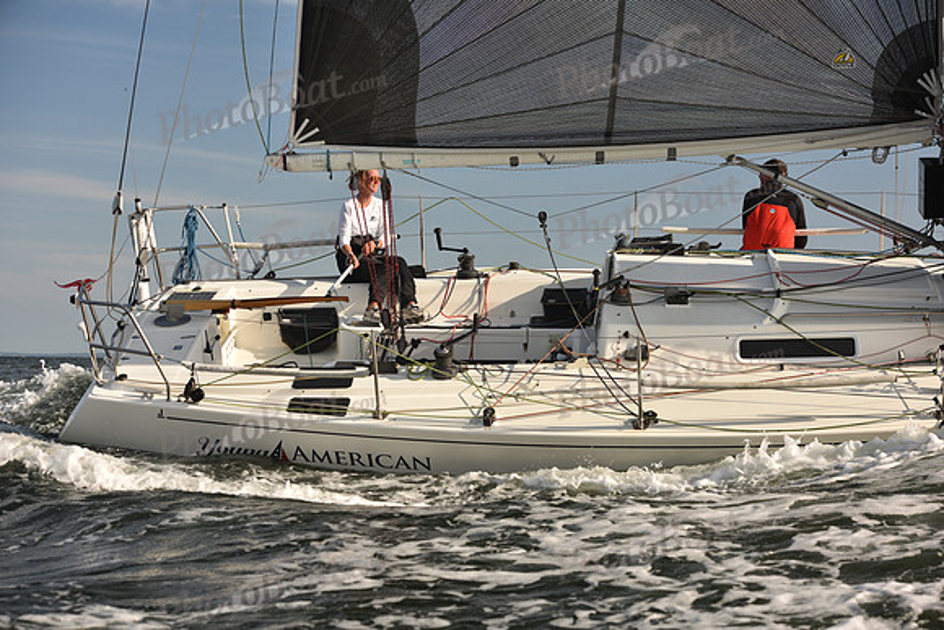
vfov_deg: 19.5
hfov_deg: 28.8
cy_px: 315
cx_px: 472
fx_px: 1836
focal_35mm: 70
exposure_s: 1/640
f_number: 5
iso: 250
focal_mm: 70
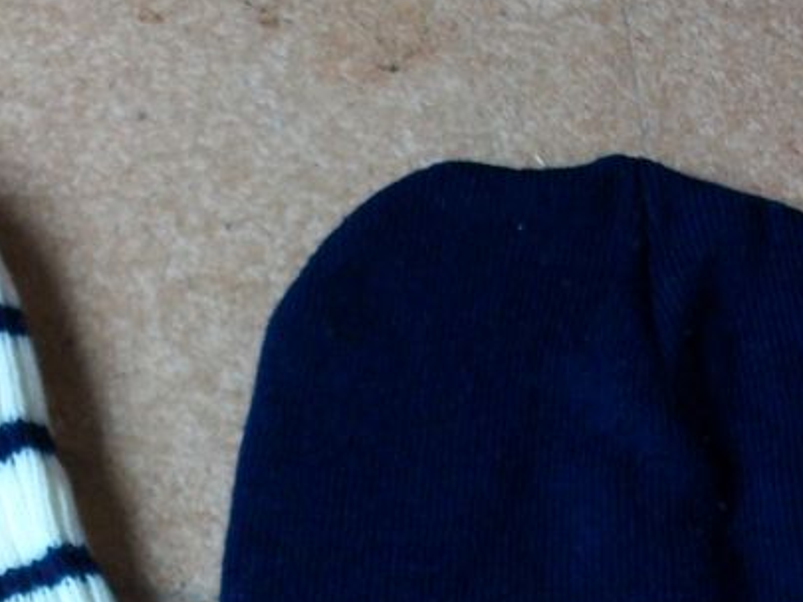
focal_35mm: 79
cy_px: 576
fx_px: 1833
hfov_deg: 24.6
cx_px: 291
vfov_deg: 18.3
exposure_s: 1/40
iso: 185
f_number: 2.9
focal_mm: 5.7
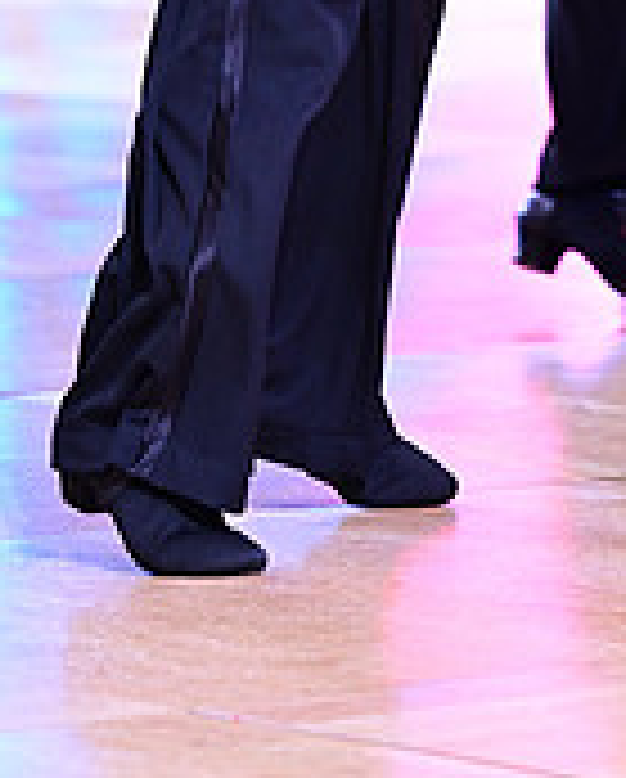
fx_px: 9054
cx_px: 676
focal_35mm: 392
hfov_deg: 4.0
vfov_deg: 4.9
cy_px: -391
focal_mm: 125
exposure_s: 1/400
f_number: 2.8
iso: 2000
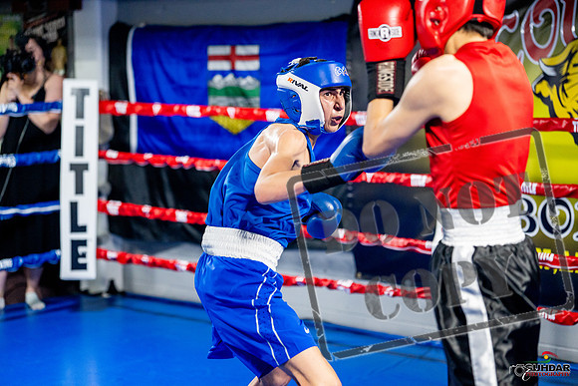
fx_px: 1237
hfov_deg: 26.3
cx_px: 289
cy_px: 193
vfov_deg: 17.7
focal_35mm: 77
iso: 4000
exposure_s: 1/1000
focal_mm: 77
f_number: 2
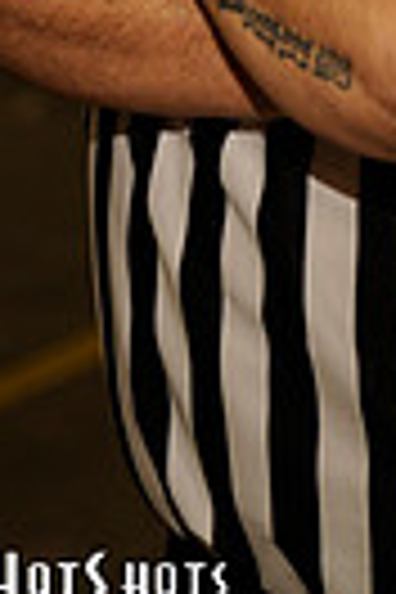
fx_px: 3382
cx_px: 376
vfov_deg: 9.8
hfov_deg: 6.7
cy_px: -274
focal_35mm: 205
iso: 400
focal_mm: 60
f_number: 2.8
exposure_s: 1/250
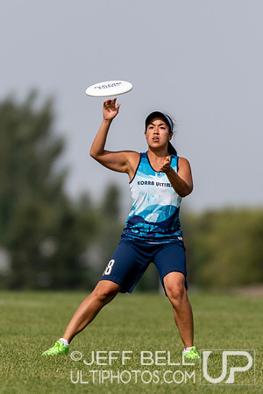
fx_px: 10282
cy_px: 189
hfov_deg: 1.5
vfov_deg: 2.2
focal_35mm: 938
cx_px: 113
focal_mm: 400
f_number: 4
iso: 100
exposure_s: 1/1600
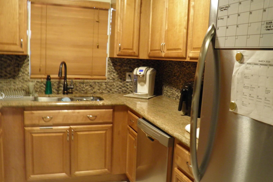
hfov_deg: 58.7
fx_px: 243
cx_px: 135
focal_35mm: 32
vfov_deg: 41.1
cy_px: 97
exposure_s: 1/8
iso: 200
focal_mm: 5.5
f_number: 3
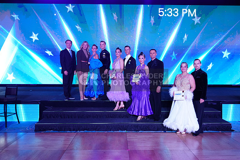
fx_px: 220
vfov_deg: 39.9
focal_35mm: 33
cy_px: 80
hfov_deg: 57.2
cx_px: 122
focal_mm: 32
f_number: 4
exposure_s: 1/500
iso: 2000
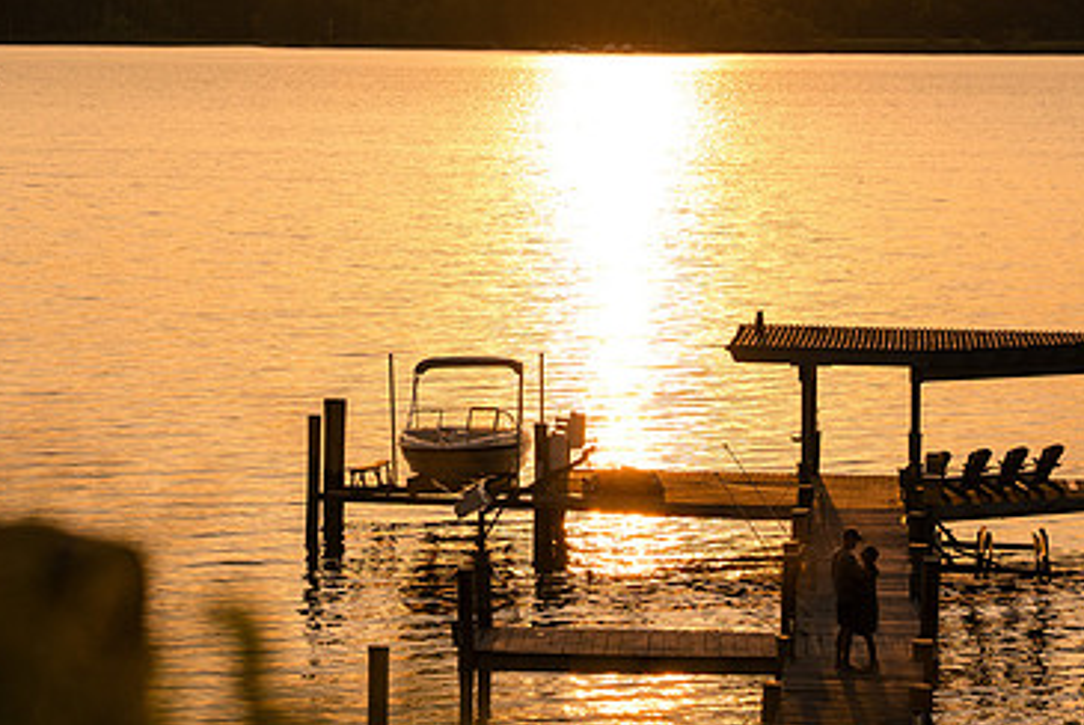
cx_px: 392
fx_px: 4068
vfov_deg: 10.2
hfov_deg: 15.2
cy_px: 212
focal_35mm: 135
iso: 1000
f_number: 6.3
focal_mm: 85
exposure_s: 1/2500
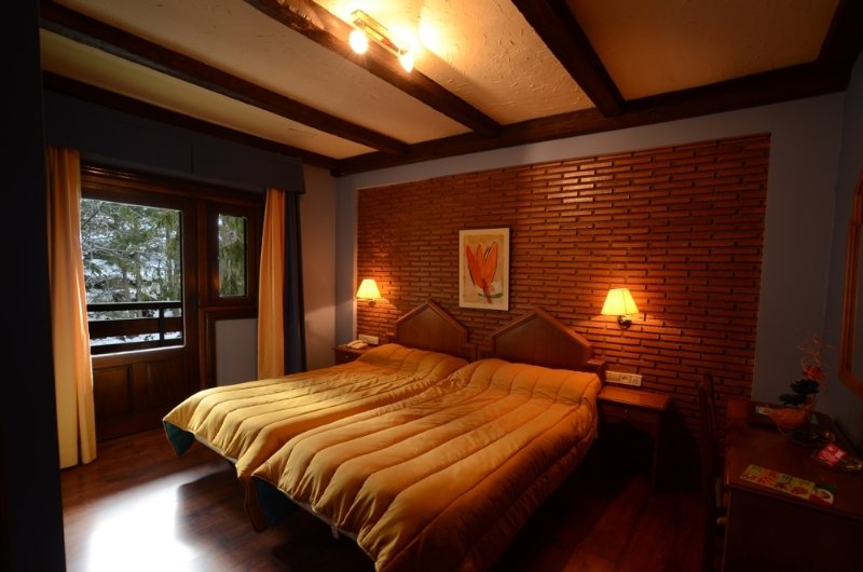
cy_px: 286
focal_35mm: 16
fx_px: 395
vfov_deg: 71.8
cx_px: 432
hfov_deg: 95.1
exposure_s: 1/20
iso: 100
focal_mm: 11
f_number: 7.1
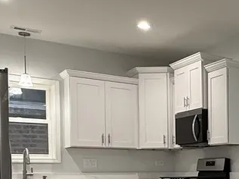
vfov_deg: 22.0
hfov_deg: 25.2
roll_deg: +0.0
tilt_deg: -1.8
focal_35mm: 64
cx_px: 327
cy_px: 181
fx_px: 442
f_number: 2.2
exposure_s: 1/120
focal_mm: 2.22
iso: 160
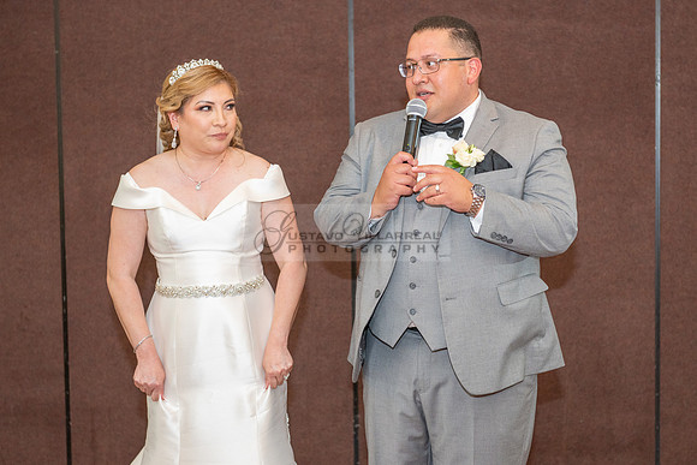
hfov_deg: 24.2
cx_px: 382
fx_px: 1625
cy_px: 262
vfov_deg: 16.3
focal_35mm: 84
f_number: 3.5
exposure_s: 1/125
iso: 800
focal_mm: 70
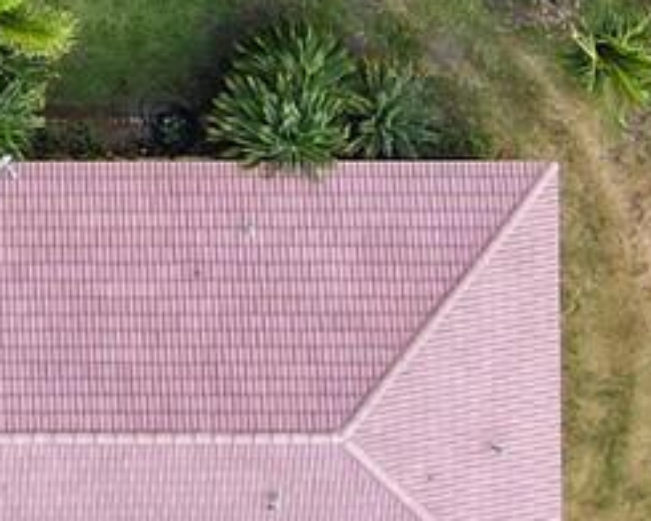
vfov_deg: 9.2
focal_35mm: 153
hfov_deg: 11.9
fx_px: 2948
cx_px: -422
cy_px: -667
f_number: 2.8
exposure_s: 1/160
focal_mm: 4.5
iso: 100
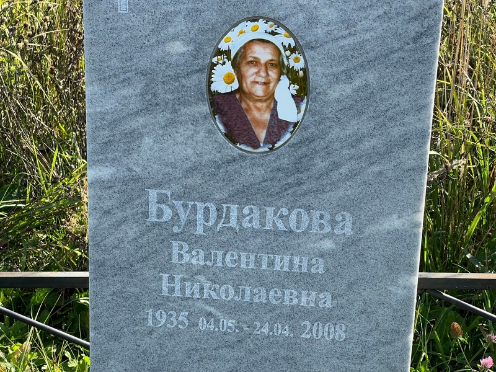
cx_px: 248
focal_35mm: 77
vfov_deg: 19.1
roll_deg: +2.7
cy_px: 186
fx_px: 1103
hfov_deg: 25.3
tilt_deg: -20.3
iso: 32
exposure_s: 1/206
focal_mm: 9
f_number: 2.8
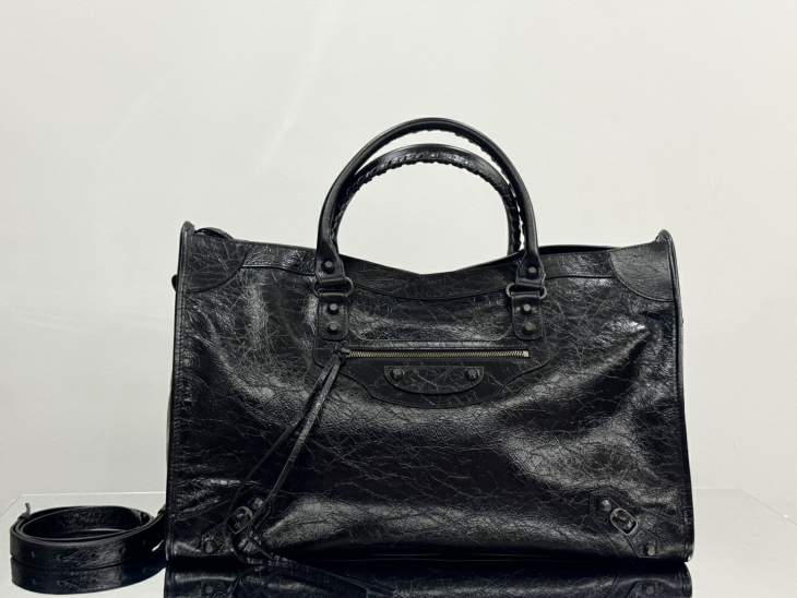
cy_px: 299
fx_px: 1106
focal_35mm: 48
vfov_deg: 30.3
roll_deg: -0.1
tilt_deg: -4.7
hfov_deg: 39.6
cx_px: 398
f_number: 1.78
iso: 160
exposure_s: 1/50
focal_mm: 6.76
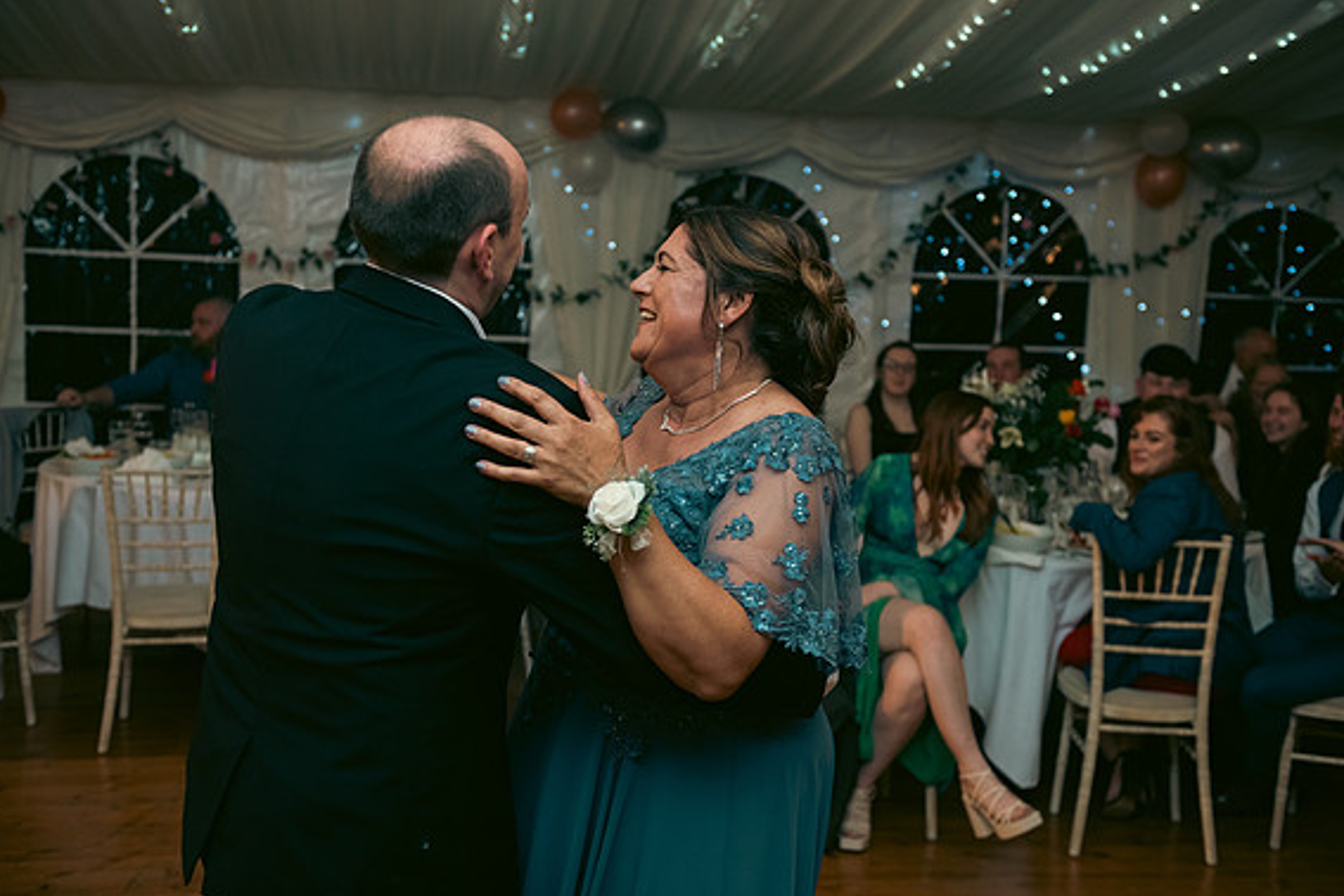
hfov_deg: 45.4
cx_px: 671
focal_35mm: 43
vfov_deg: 31.2
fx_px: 1605
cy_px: 454
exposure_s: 1/160
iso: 800
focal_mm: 42
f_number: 3.5
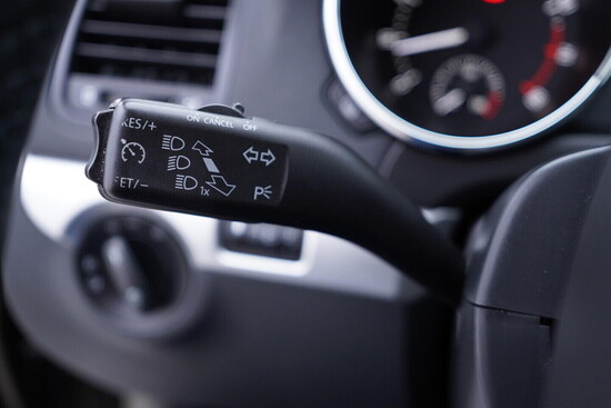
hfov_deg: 53.1
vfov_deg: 36.9
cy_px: 204
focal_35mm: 36
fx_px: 611
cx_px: 306
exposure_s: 1/40
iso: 250
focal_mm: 24
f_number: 2.8
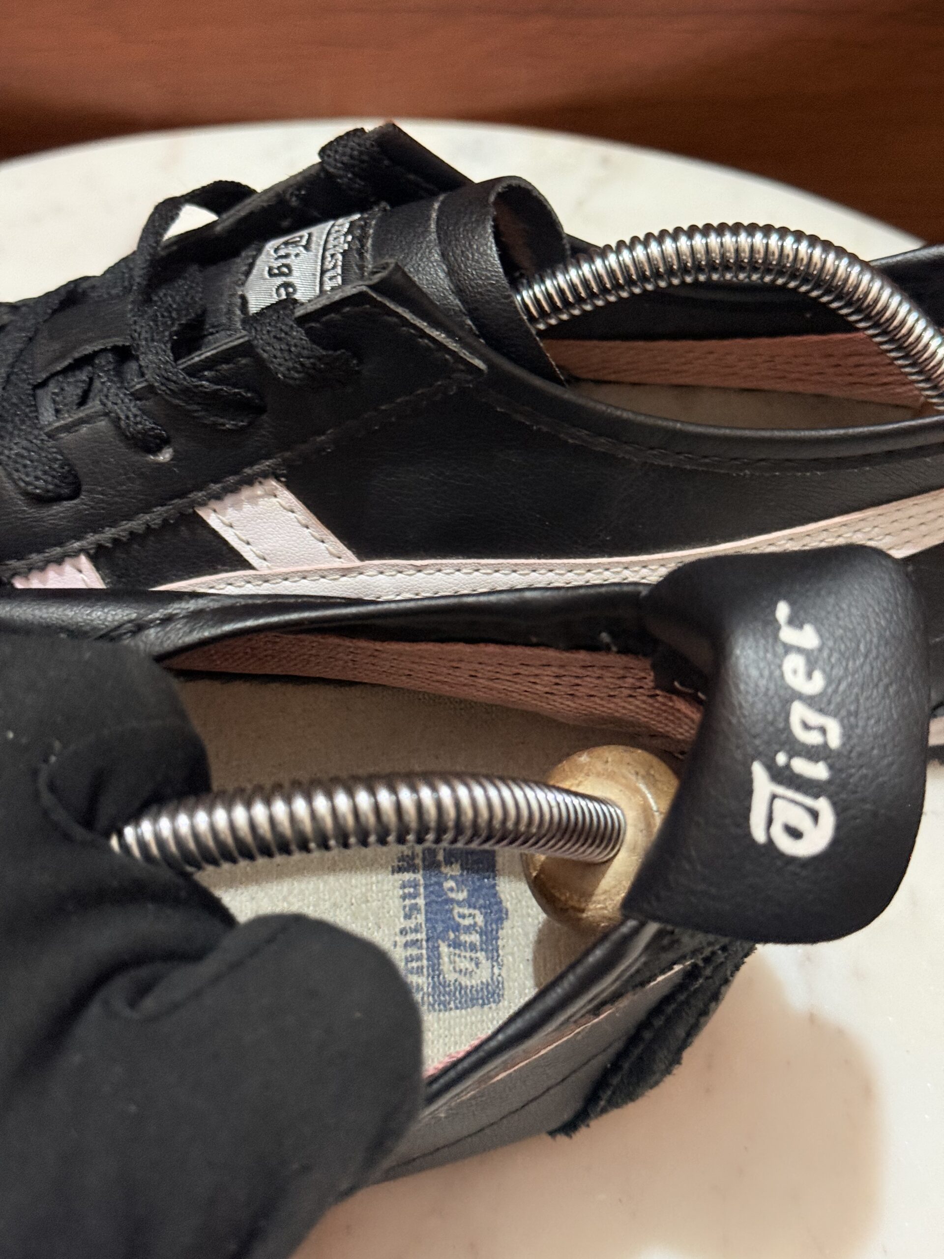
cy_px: 630
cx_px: 472
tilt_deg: -49.2
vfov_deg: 39.7
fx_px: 1745
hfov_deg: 30.3
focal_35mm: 48
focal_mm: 6.76
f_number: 1.78
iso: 250
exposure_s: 1/33
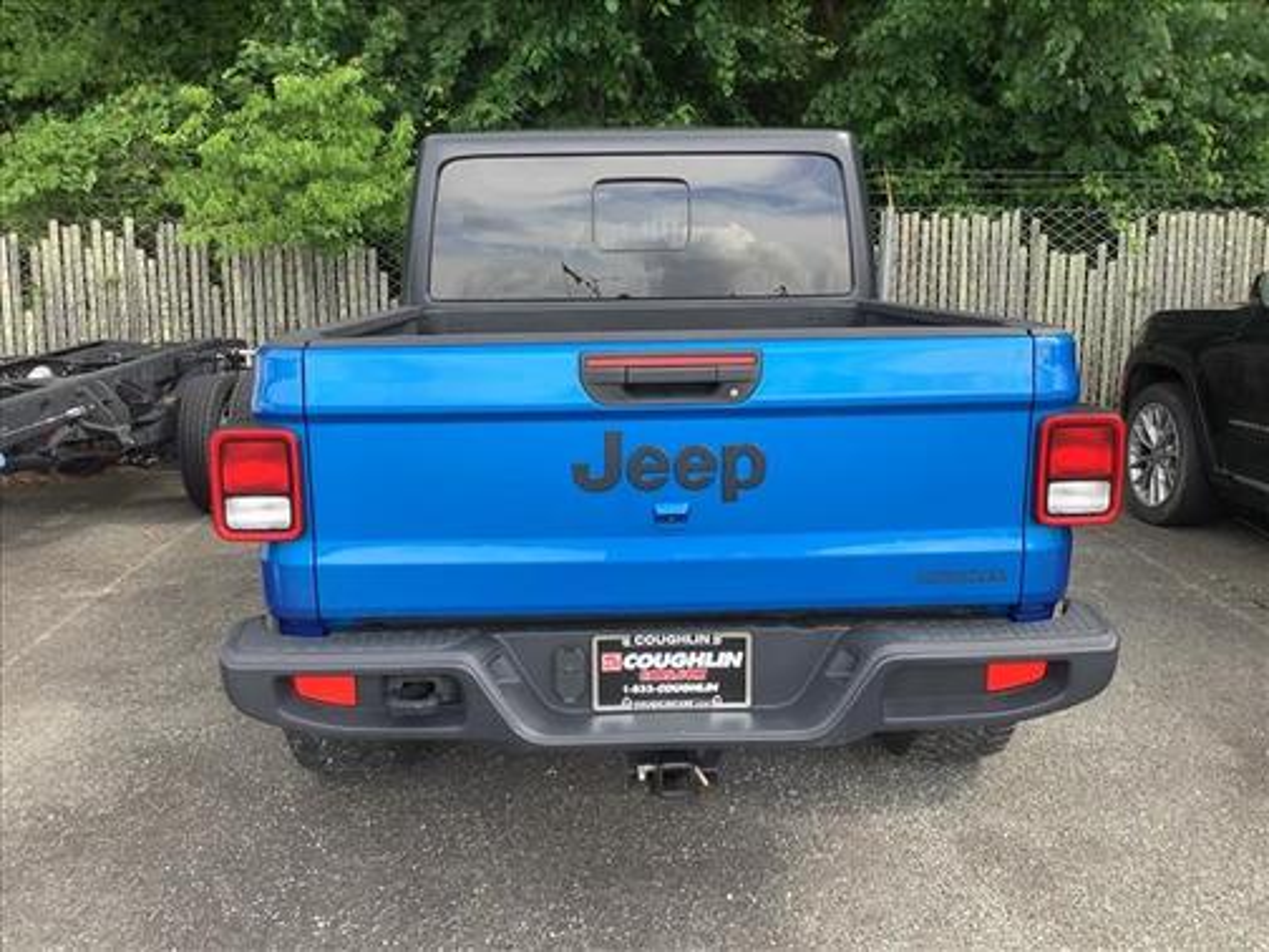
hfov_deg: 58.4
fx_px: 1136
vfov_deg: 45.4
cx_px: 634
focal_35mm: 31
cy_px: 476
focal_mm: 3.3
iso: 25
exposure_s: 1/120
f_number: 2.4
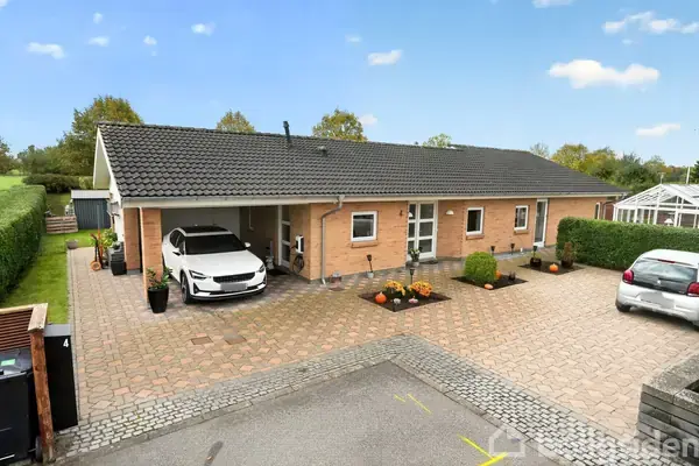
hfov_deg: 81.2
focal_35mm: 21
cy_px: 233
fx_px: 408
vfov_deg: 59.5
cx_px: 350
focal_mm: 21
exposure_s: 1/160
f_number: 8
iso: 400
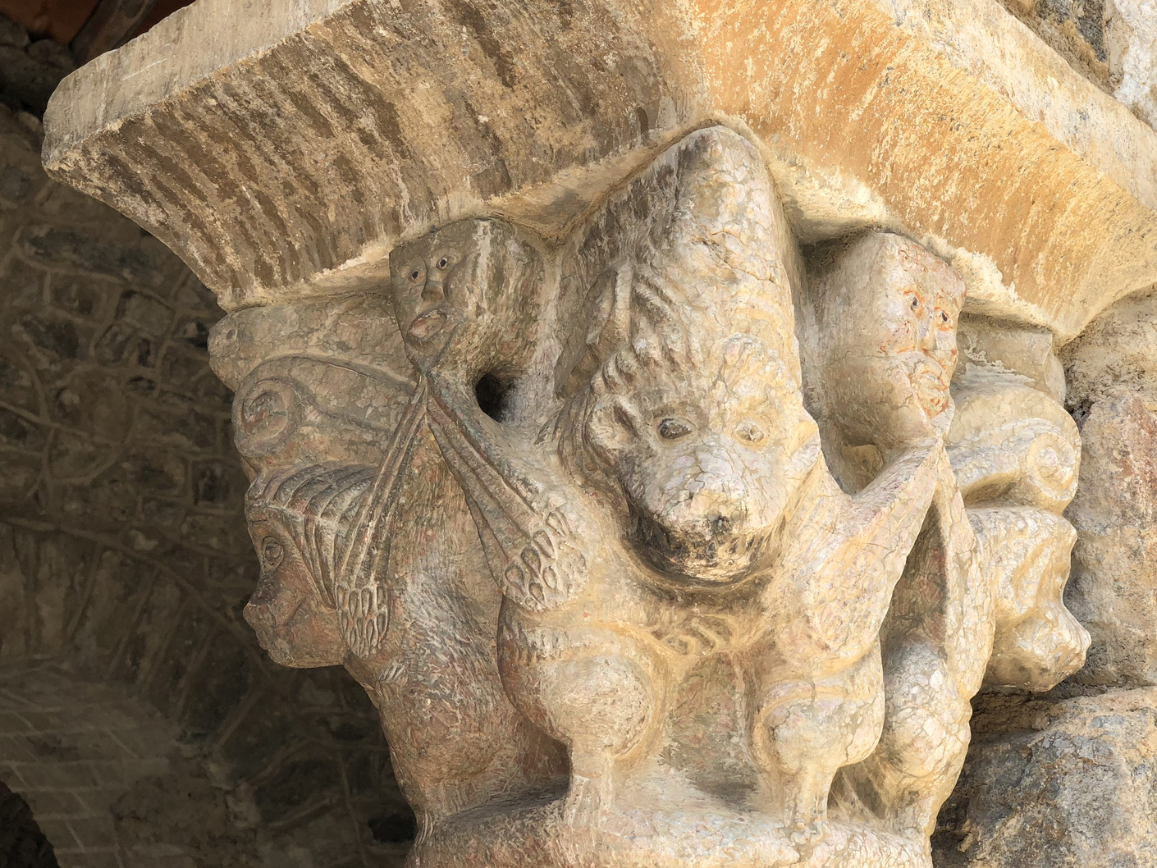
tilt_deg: +20.0
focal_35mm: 59
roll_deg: +0.9
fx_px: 1972
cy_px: 478
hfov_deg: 32.7
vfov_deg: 24.8
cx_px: 573
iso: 16
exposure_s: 1/252
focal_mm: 6
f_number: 2.4
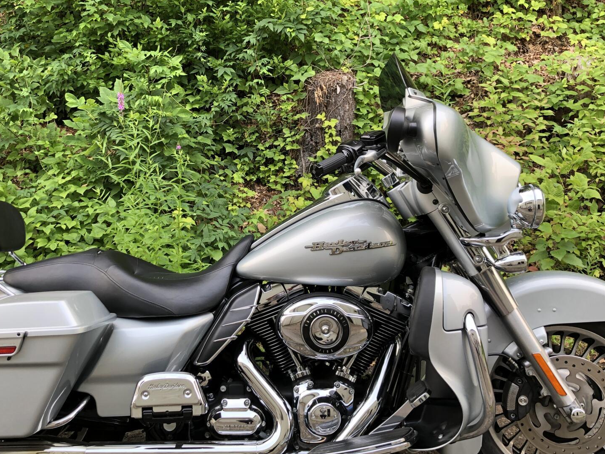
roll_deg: +2.3
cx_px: 256
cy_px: 198
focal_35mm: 39
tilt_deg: -3.9
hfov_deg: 47.7
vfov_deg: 36.8
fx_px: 682
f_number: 1.8
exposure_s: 1/120
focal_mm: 4
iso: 64
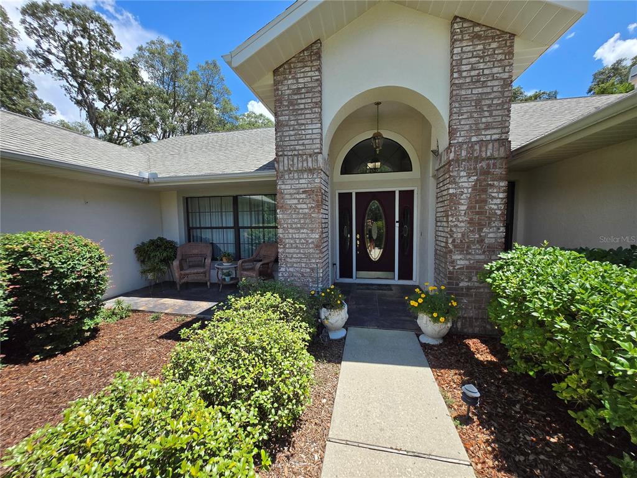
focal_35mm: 13
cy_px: 239
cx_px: 318
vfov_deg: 89.9
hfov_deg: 106.2
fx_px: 239
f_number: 2.2
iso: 25
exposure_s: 1/692
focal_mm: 1.7
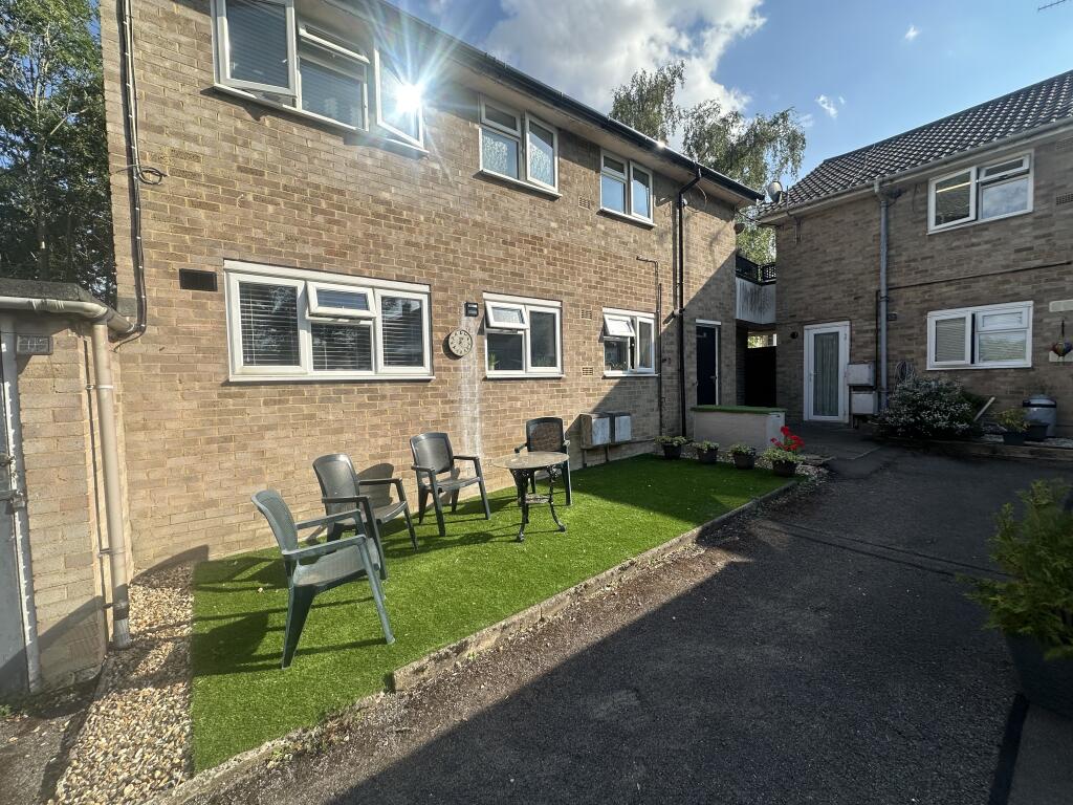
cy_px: 402
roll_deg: +2.3
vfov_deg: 85.7
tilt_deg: -2.2
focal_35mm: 14
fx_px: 434
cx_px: 536
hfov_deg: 102.1
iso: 50
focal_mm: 2.22
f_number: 2.2
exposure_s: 1/1383
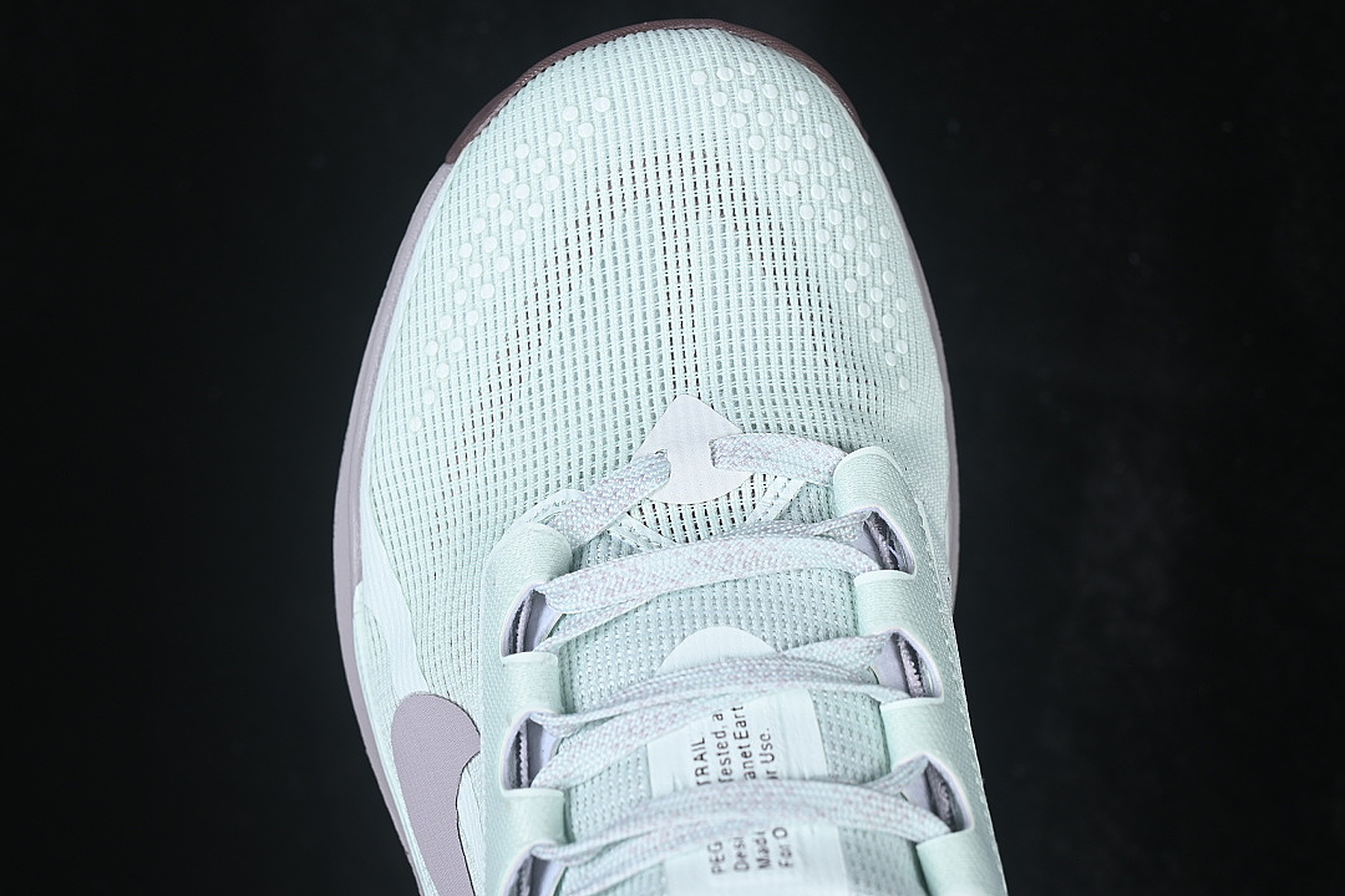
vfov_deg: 18.2
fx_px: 2802
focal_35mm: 75
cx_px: 672
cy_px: 448
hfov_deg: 27.0
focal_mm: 50
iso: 160
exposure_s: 1/80
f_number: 7.1
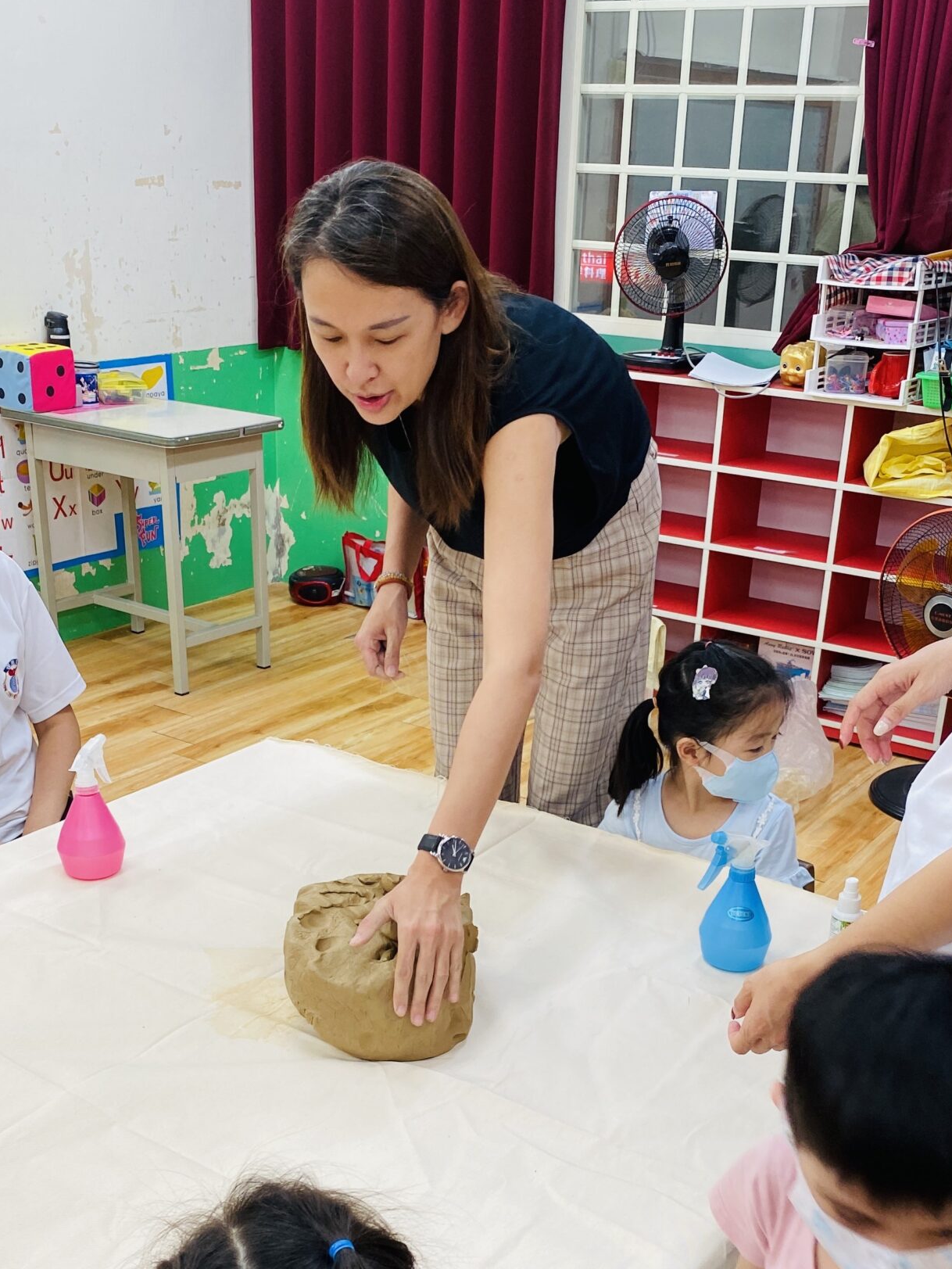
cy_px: 856
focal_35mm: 41
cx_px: 461
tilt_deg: -24.1
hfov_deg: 35.1
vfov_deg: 45.0
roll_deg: -1.7
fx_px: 1503
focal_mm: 4.25
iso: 64
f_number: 1.8
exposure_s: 1/60
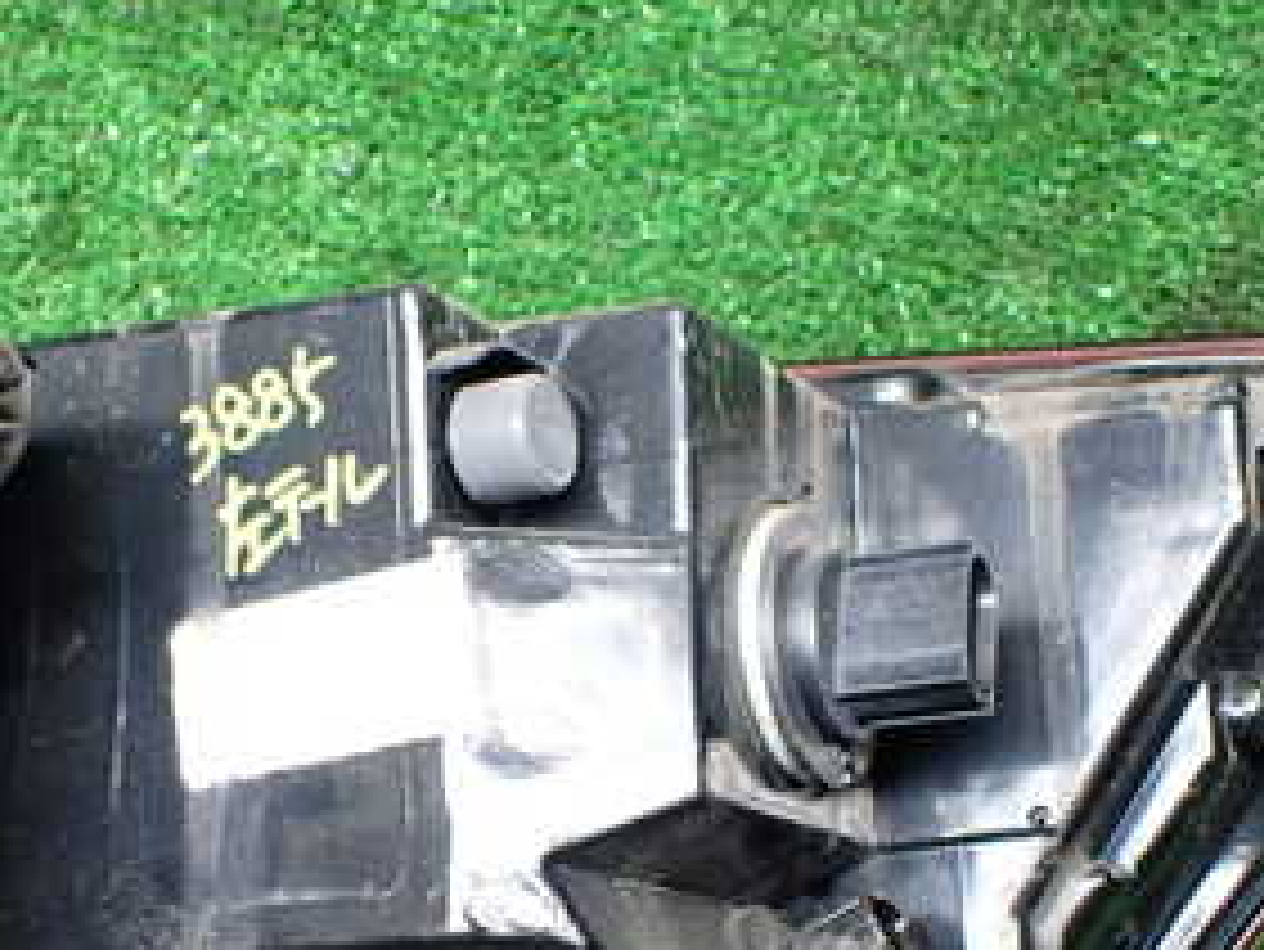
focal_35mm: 64
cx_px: 409
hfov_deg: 30.0
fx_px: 2338
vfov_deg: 22.6
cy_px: 756
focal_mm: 5.4
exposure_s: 1/125
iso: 320
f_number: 2.3
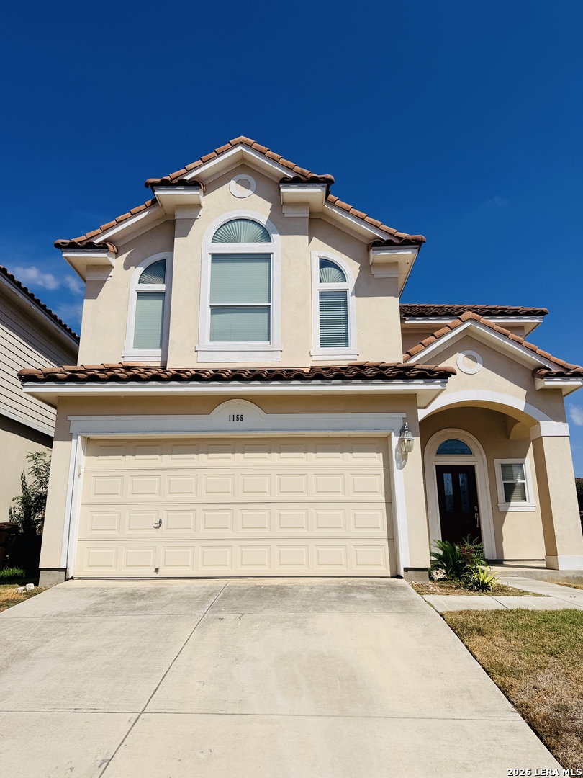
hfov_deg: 56.8
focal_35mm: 24
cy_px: 389
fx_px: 539
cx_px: 292
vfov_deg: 71.6
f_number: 1.78
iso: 80
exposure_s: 1/11905
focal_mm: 6.76
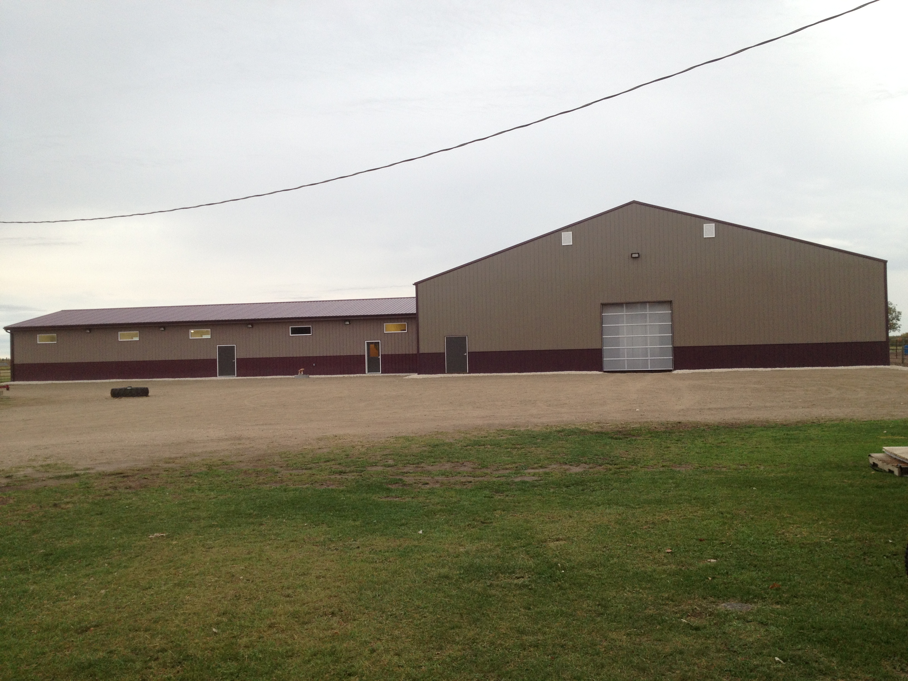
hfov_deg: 52.6
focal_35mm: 35
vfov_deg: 40.7
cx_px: 454
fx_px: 918
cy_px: 340
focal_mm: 4.28
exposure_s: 1/120
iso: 64
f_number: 2.4
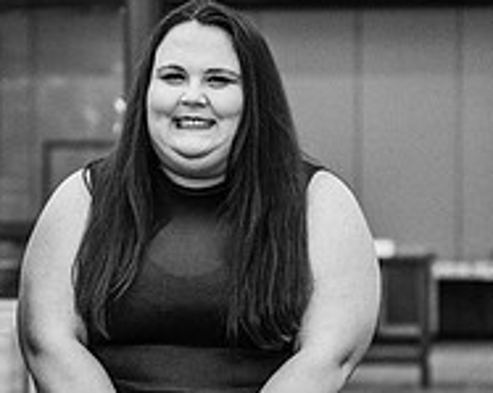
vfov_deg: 7.6
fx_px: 2972
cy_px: 284
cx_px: 74
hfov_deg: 9.5
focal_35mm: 204
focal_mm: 70
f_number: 2.8
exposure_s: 1/200
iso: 2000
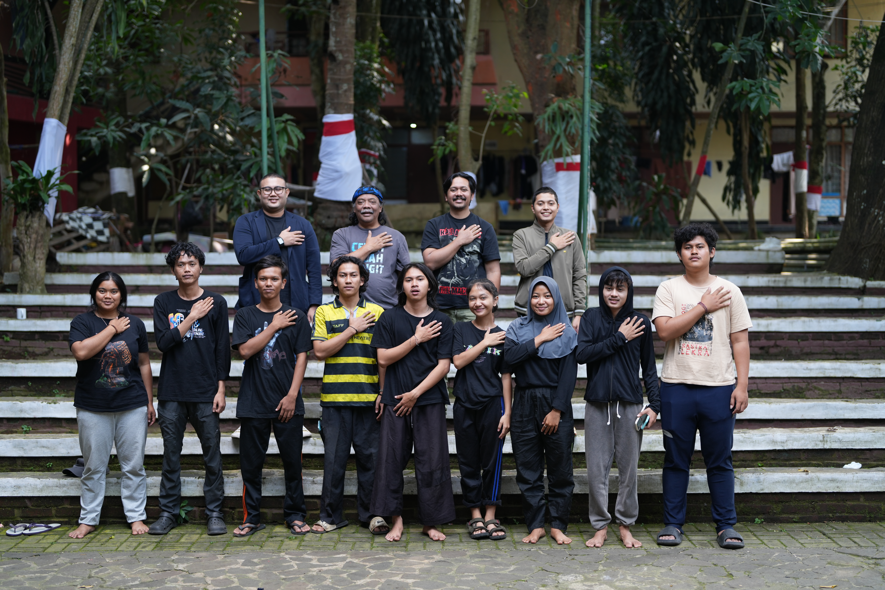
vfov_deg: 27.0
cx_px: 442
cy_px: 295
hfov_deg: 39.6
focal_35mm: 50
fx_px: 1229
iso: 200
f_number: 1.6
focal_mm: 50
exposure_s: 1/400
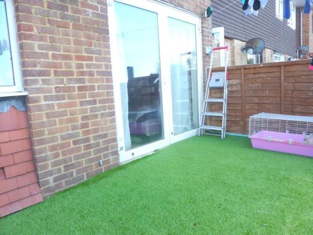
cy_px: 118
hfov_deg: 69.4
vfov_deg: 54.9
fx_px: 226
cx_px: 156
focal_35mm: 25
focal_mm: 4.1
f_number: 3.5
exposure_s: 1/125
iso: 80
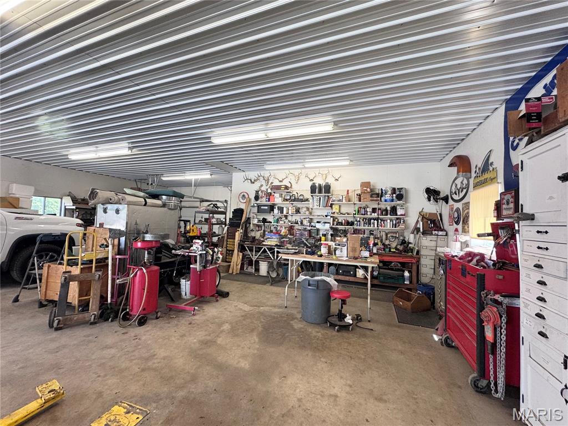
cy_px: 213
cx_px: 284
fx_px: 230
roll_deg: -1.8
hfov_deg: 102.1
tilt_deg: +2.2
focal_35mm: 14
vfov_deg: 85.7
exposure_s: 1/120
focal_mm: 2.22
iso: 160
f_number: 2.2
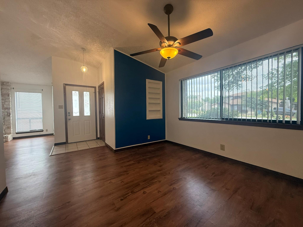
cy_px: 114
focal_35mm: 14
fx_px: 123
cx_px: 152
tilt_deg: -1.9
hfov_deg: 102.1
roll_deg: +1.5
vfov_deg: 85.7
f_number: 2.2
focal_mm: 2.22
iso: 320
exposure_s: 1/120
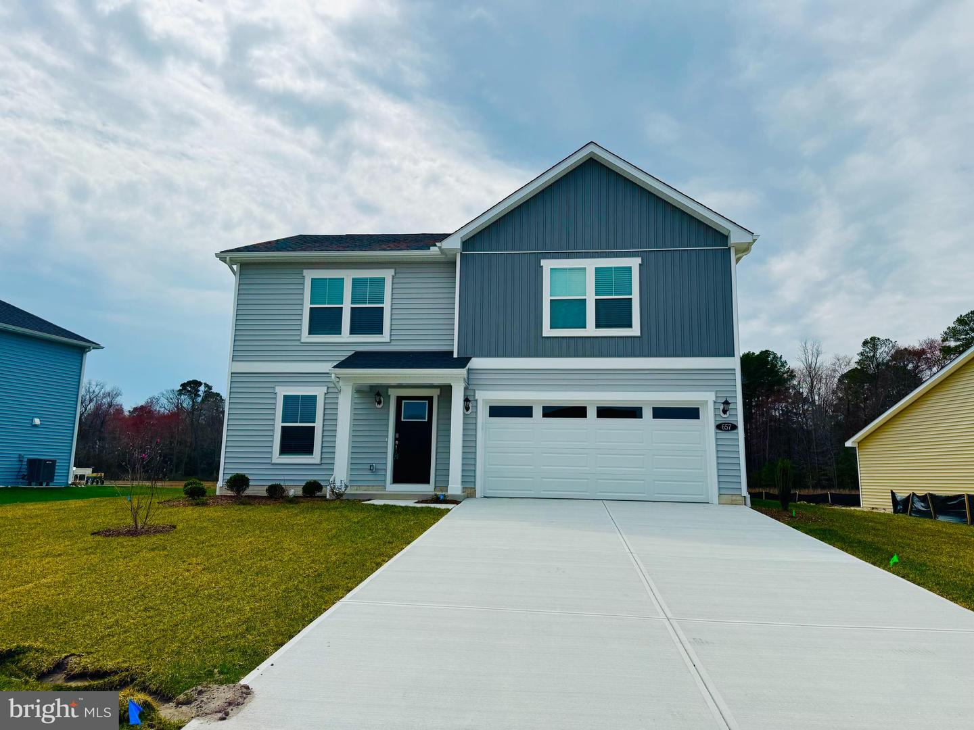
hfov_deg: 71.6
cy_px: 365
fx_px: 675
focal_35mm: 24
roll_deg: -0.5
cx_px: 487
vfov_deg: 56.8
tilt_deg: +9.2
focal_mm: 6.76
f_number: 1.78
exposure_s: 1/12346
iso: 64
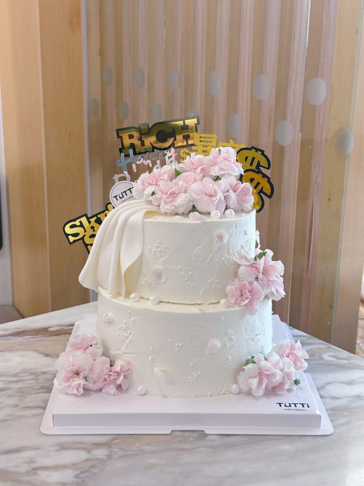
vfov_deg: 39.7
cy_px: 243
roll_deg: -0.1
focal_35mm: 48
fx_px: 673
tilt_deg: -14.6
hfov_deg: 30.3
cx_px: 182
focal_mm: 6.86
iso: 160
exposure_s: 1/50
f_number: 1.78
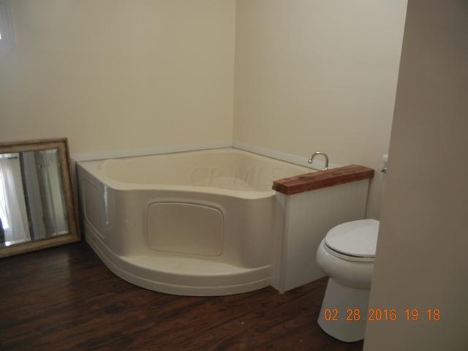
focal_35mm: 30
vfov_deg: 46.8
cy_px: 176
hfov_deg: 60.0
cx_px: 234
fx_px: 406
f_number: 3.5
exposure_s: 1/50.1
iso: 160
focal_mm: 5.4
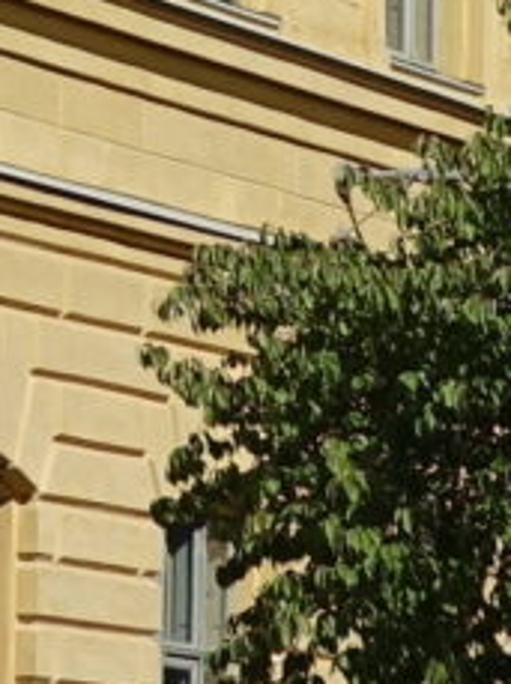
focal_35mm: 323
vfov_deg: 6.1
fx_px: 6375
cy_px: -315
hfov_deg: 4.6
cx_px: -81
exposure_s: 1/400
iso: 125
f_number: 2.8
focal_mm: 11.13
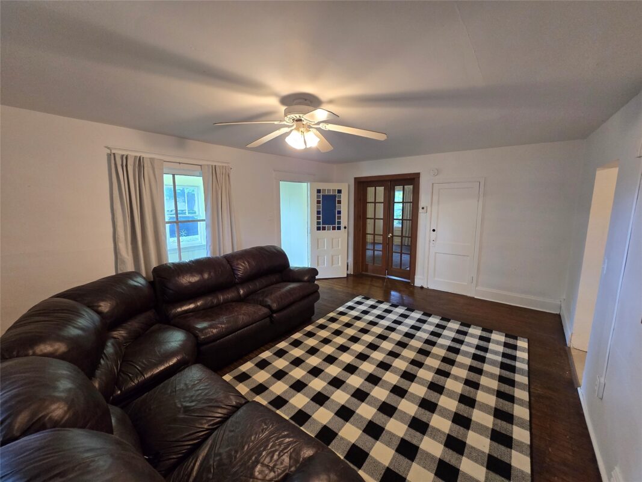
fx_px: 241
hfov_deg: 106.2
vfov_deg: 89.9
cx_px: 321
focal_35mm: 13
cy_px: 241
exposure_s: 1/60
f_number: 2.2
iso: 320
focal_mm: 2.2
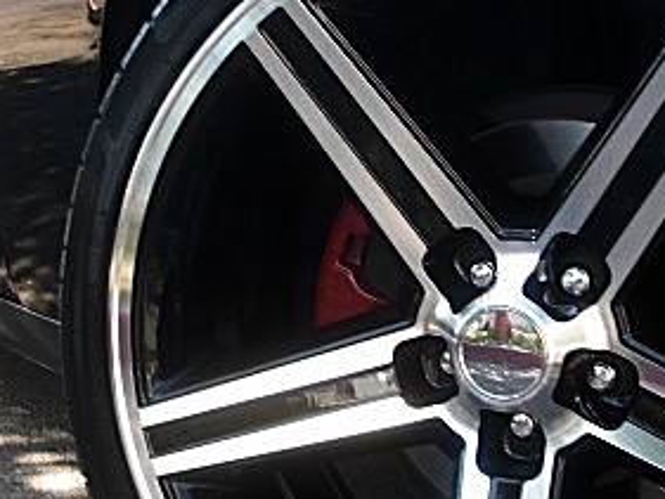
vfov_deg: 18.0
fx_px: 1576
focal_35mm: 82
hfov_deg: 23.8
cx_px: 282
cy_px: 284
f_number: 2.8
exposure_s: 1/80
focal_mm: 6.3
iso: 50
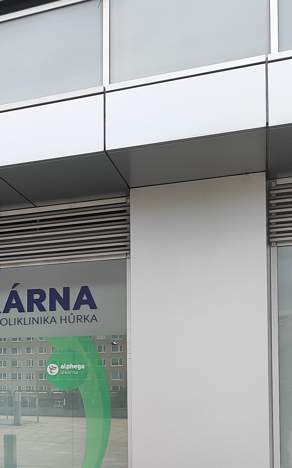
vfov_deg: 35.9
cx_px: -128
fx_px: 700
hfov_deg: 20.6
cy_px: 362
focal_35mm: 55
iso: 144
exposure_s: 1/100
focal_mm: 5.89
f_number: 1.89
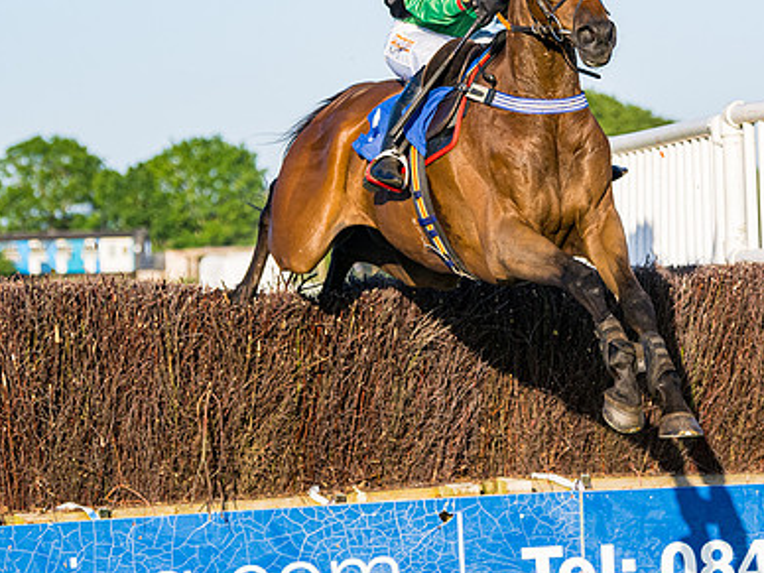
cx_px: 675
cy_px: 281
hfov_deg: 8.0
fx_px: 5474
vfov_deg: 6.0
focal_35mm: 248
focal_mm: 105
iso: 400
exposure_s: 1/2500
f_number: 4
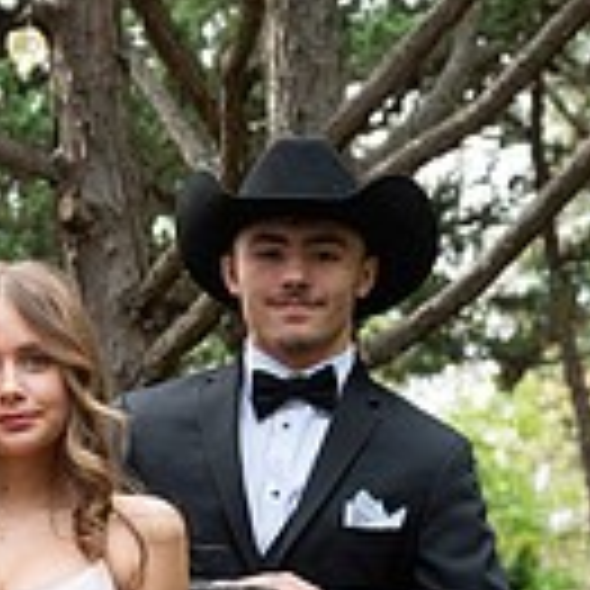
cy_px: 687
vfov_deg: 6.4
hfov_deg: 6.4
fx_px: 5284
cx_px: -126
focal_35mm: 274
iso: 1250
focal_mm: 73
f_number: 7.1
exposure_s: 1/640
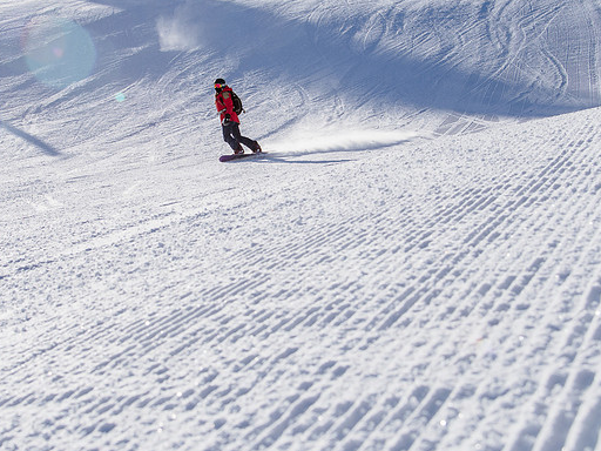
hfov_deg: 25.6
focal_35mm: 76
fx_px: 1320
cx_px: 228
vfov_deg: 19.4
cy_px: 175
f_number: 8
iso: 160
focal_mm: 38
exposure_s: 1/1000
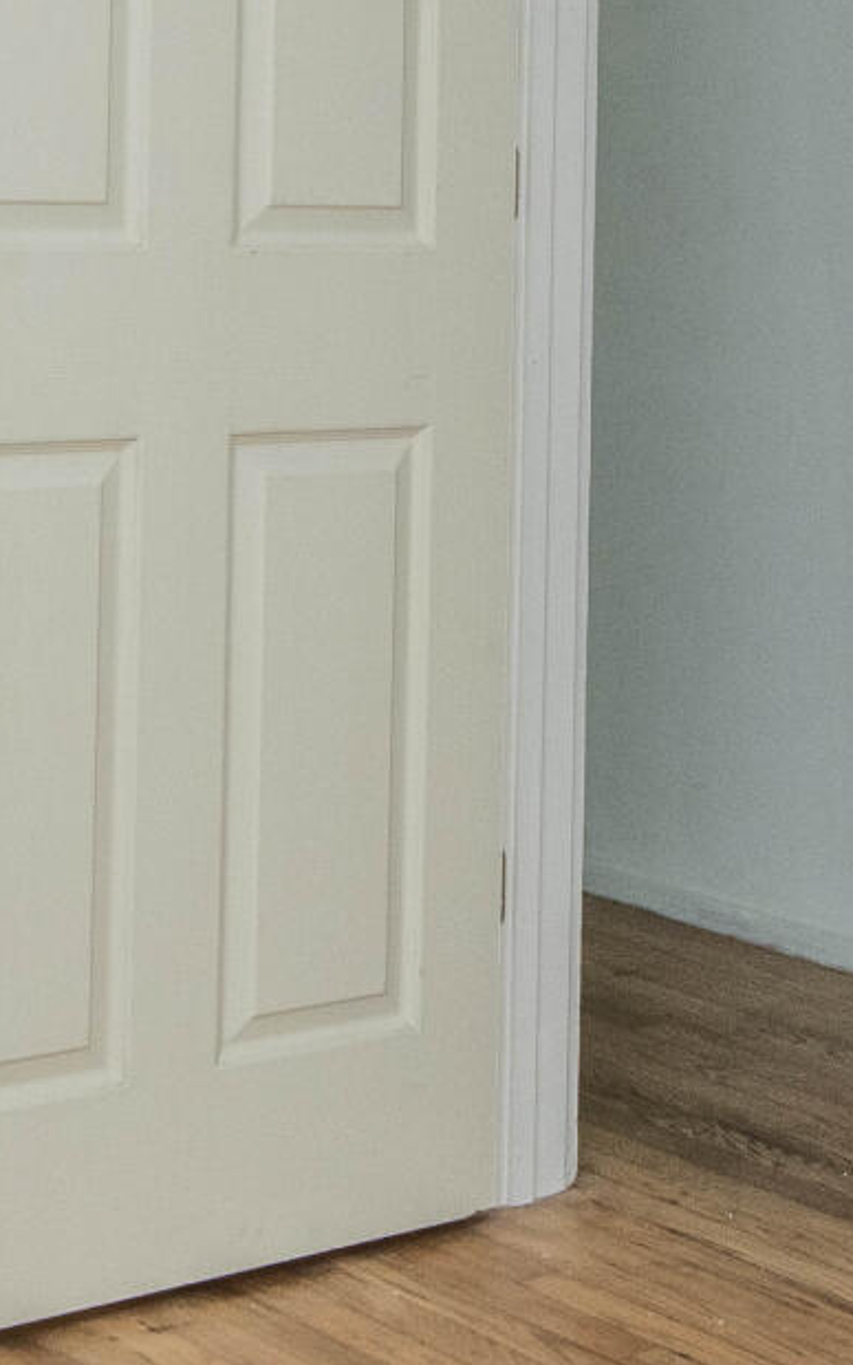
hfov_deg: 16.5
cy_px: 135
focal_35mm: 79
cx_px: 339
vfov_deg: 25.3
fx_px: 2938
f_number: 9
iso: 500
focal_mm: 16
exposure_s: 1/250
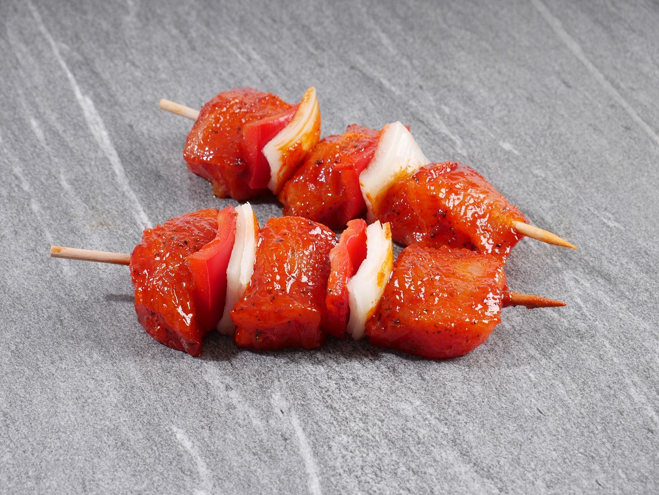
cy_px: 248
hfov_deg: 16.4
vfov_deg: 12.4
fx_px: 2285
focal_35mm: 120
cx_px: 330
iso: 200
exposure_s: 1/160
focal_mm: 60
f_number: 8
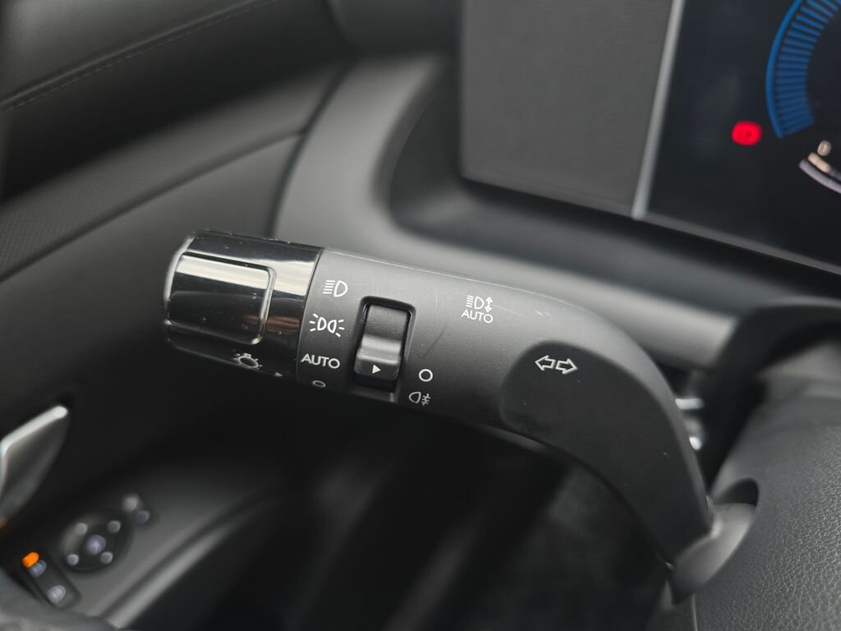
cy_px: 316
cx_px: 420
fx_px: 559
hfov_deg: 73.9
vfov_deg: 58.9
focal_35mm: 23
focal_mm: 6.3
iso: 80
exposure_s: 1/68
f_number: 1.7
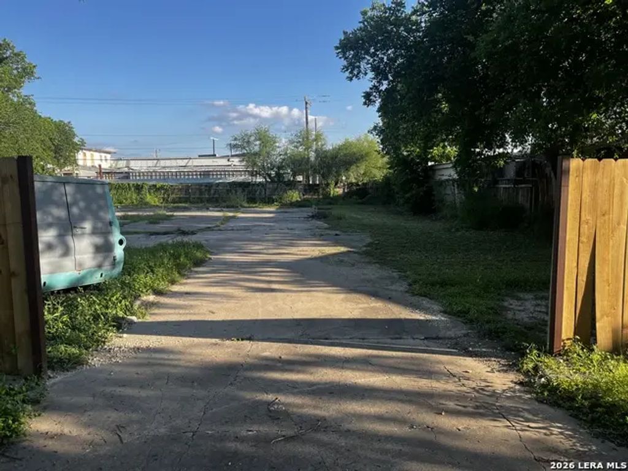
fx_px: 472
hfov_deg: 67.3
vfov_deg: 53.1
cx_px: 314
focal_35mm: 26
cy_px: 236
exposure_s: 1/1075
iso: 50
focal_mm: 5.1
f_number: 1.6
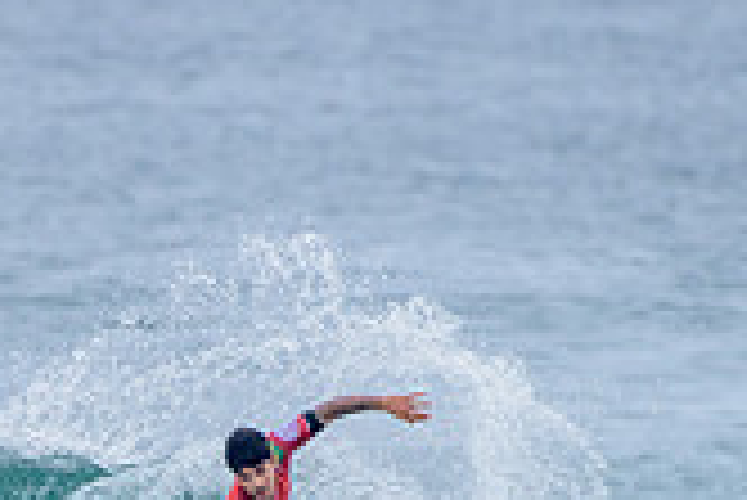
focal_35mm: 1748
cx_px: 216
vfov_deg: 0.8
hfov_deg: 1.2
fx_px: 36302
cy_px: 601
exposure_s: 1/2000
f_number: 5.6
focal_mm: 500
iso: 280
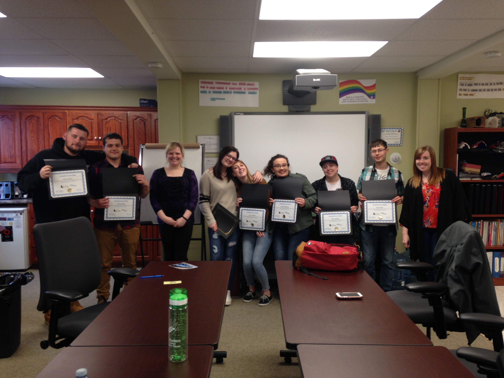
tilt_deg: -4.3
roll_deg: +0.8
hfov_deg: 55.4
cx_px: 252
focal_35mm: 33
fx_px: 480
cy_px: 189
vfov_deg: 42.9
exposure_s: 1/20
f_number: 2.4
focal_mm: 4.12
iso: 50
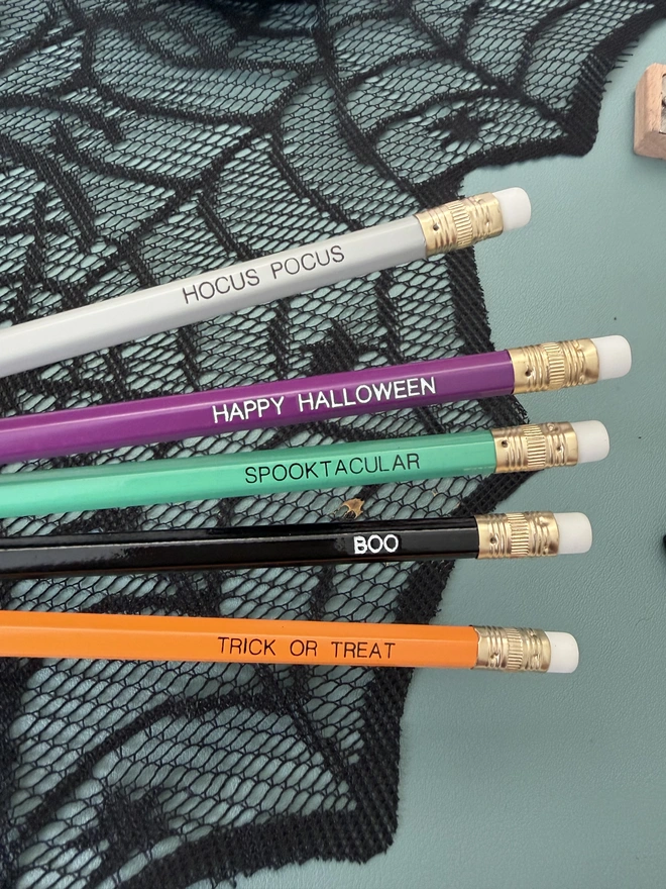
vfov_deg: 67.3
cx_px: 333
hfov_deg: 53.1
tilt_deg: -66.8
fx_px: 667
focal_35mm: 26
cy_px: 444
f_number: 2.2
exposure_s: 1/121
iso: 320
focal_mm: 2.22
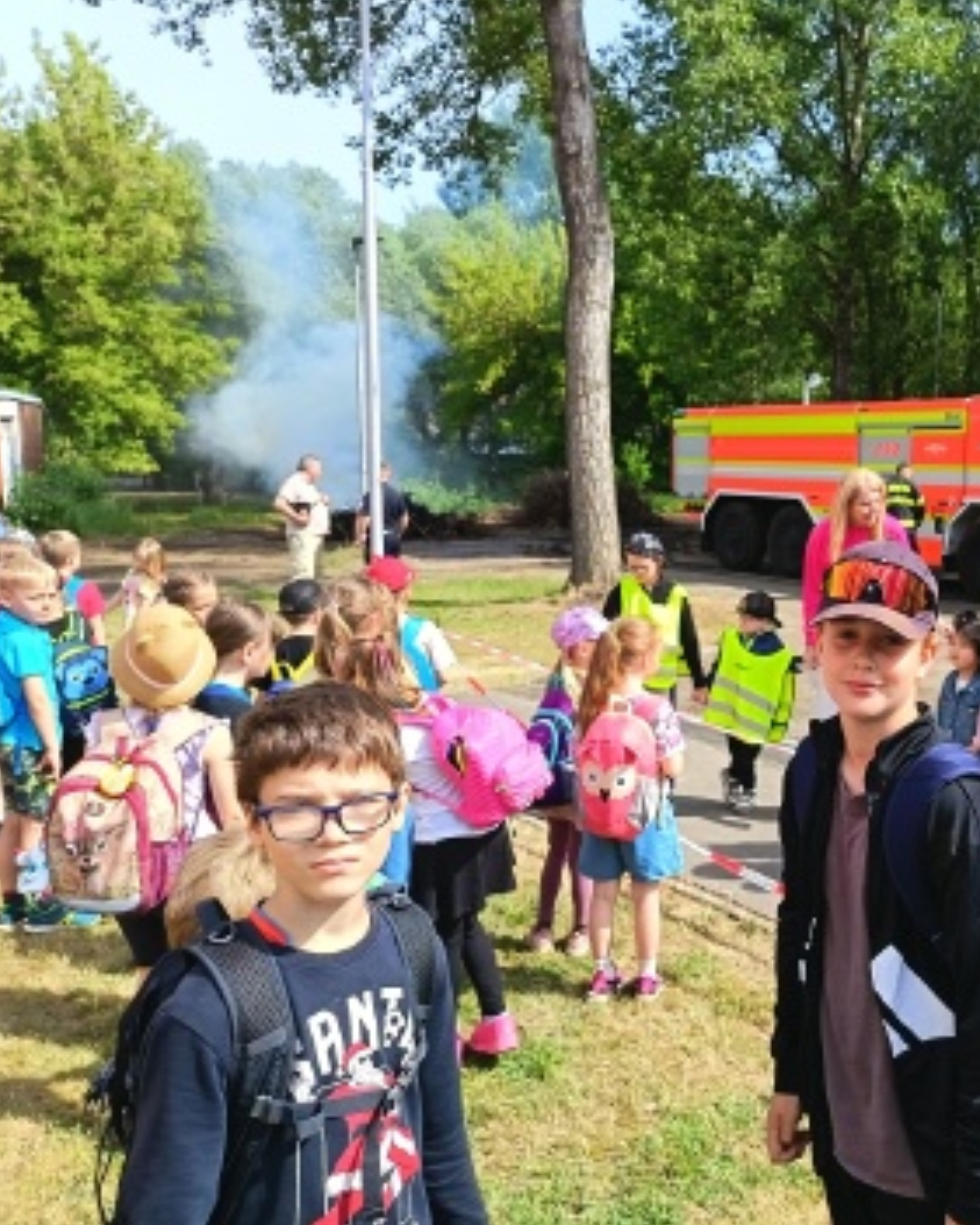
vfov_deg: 55.6
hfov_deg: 43.4
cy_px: 604
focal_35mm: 32
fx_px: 1160
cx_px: 802
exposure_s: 1/416
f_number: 1.75
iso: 100
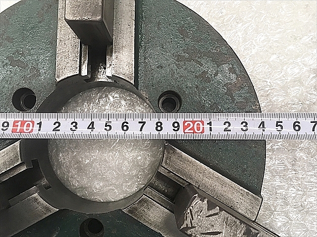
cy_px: 118
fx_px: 266
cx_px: 158
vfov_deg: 48.2
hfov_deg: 61.7
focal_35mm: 29
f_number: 2.2
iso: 64
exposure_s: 1/30
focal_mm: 4.15
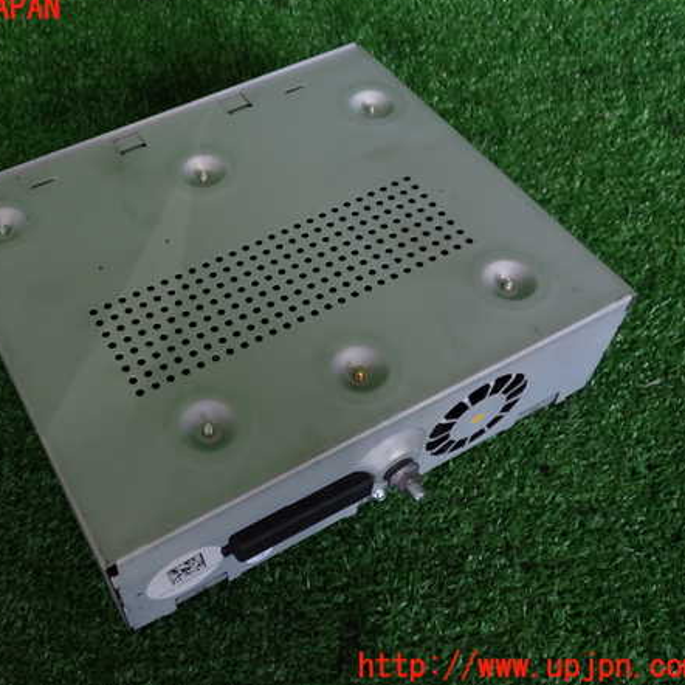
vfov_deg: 46.0
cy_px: 338
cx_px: 243
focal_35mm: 36
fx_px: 806
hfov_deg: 45.5
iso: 100
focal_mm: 5.4
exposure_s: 1/80
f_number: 2.3
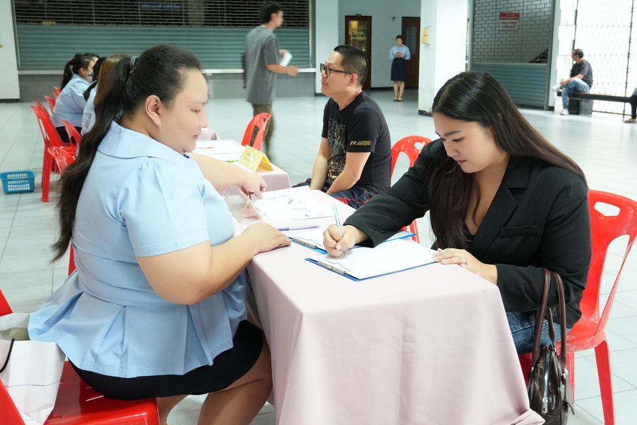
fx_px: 699
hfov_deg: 48.9
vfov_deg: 33.8
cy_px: 204
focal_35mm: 40
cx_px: 335
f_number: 4
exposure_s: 1/20
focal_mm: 25
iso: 1600
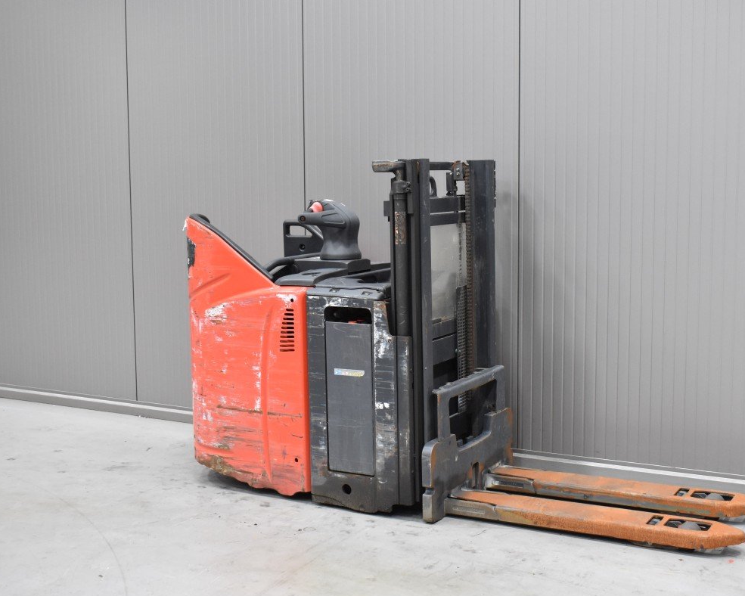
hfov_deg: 38.6
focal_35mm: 48
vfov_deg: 31.5
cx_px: 444
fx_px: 1058
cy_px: 297
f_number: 5
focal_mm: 28
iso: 1600
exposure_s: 1/30
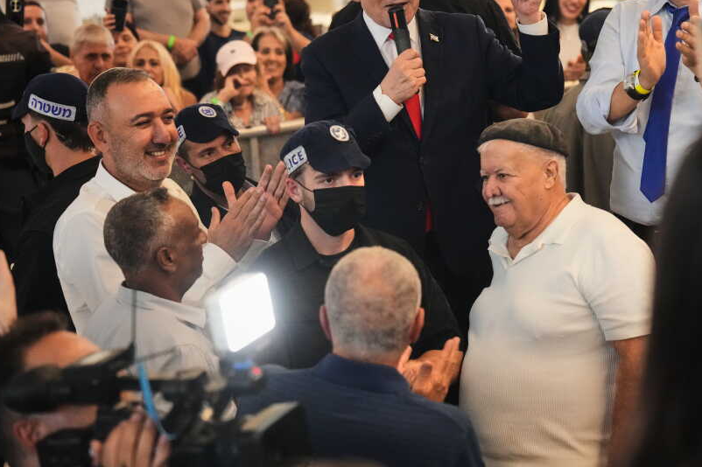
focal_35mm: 96
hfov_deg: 21.2
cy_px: 151
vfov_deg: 14.2
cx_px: 471
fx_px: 1871
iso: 5000
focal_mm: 70
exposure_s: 1/800
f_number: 2.8
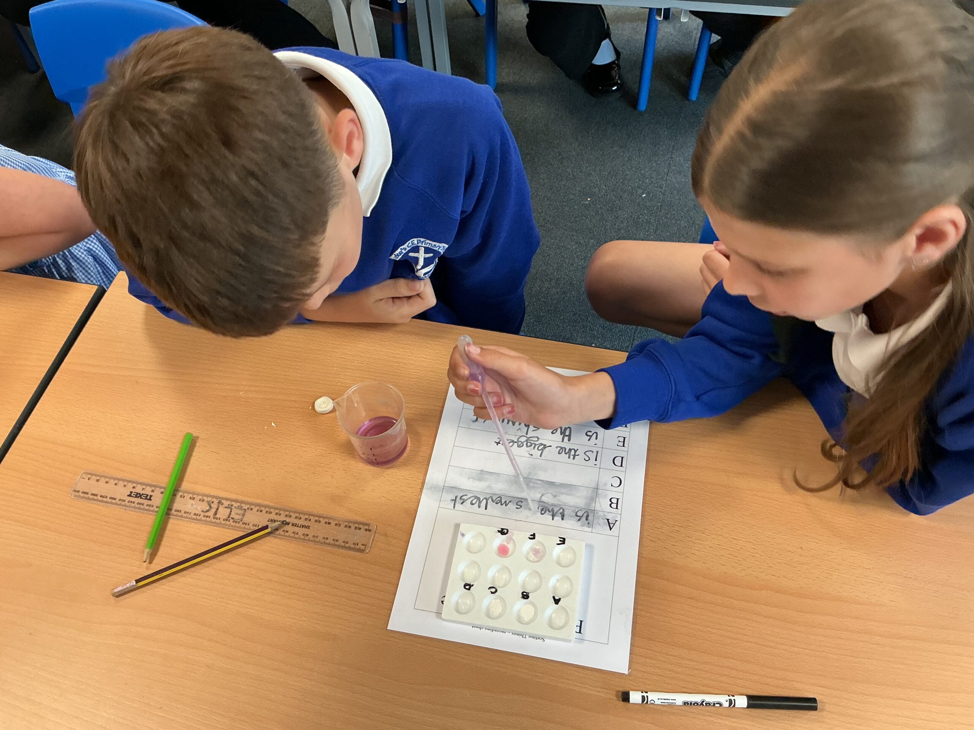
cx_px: 487
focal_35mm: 29
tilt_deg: -56.2
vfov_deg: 48.2
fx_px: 816
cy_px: 365
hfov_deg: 61.7
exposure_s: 1/60
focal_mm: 3
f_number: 1.8
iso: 125
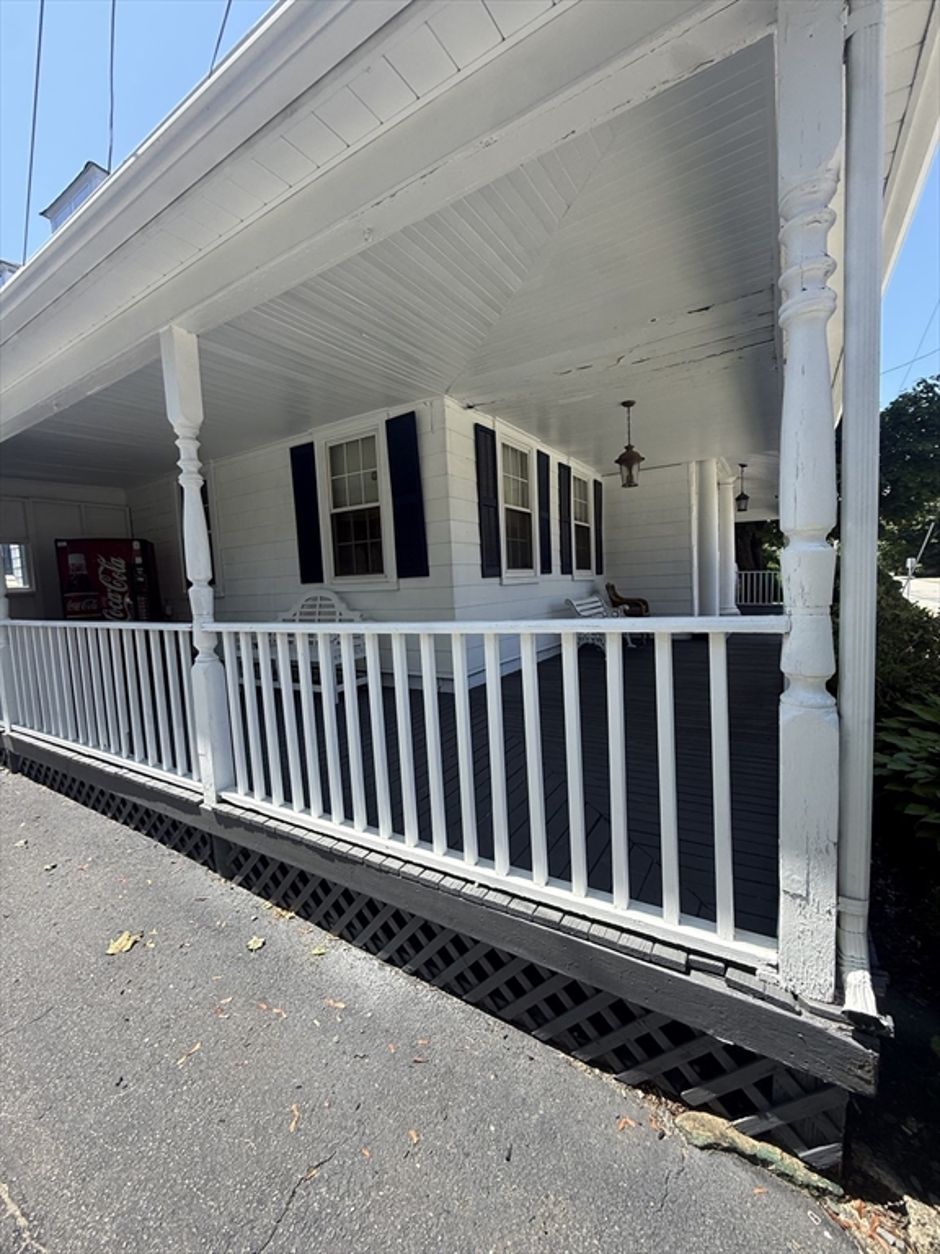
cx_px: 470
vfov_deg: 102.1
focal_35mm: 14
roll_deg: +4.6
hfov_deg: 85.7
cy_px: 627
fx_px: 507
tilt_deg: -2.4
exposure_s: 1/726
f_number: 2.2
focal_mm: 2.22
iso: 64
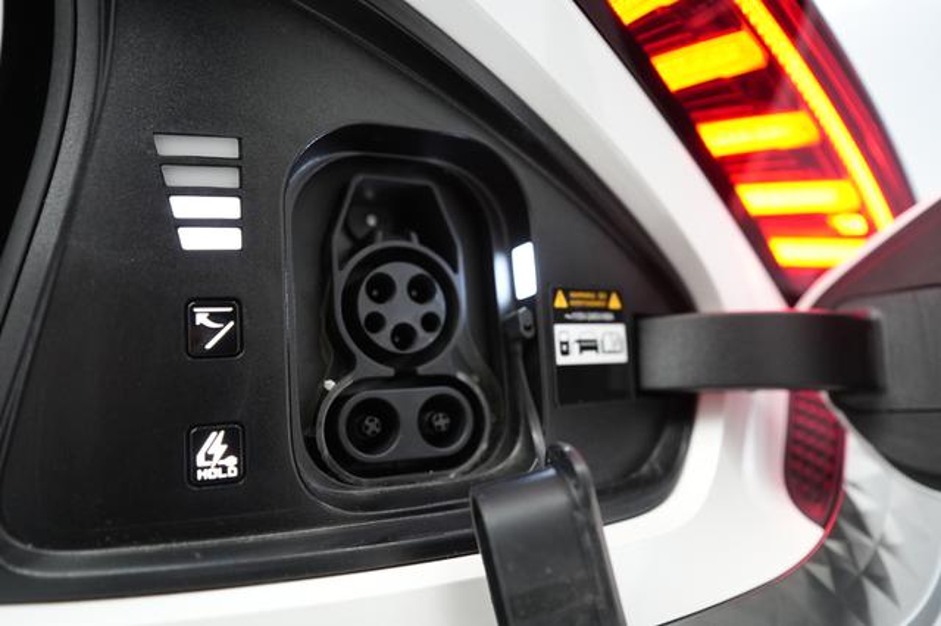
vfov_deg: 53.1
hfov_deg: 73.8
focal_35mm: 24
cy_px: 313
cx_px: 470
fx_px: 627
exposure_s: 1/160
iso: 3200
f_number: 2.8
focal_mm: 24
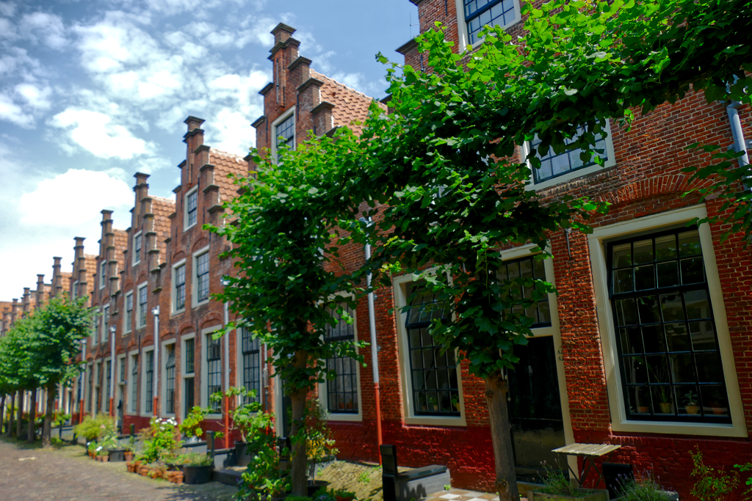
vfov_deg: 51.3
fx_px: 522
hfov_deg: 71.5
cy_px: 250
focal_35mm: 25
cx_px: 376
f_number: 2.8
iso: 125
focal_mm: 9.1
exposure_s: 1/1300
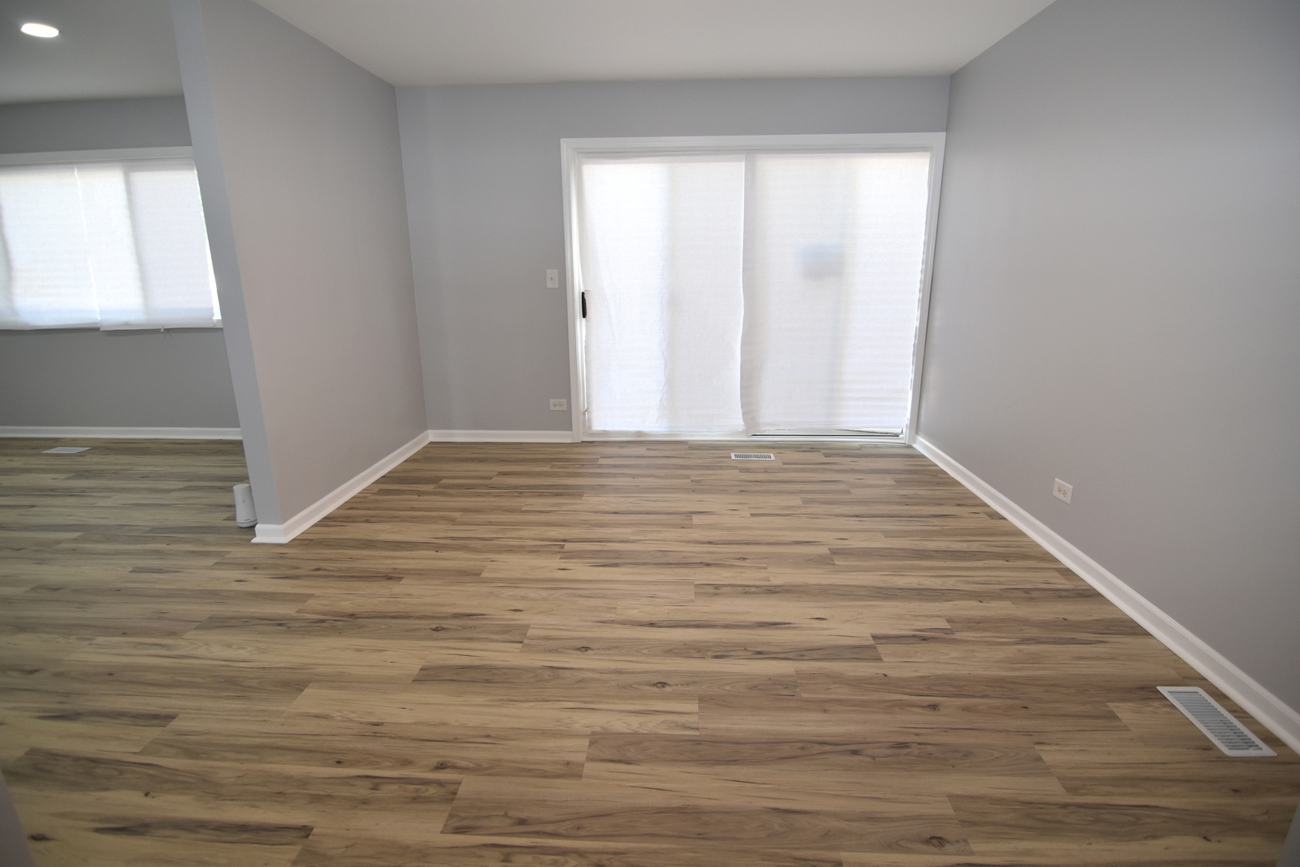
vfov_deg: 72.1
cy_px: 434
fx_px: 596
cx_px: 650
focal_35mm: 16
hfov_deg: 95.0
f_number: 3.2
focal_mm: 11
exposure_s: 1/250
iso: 400
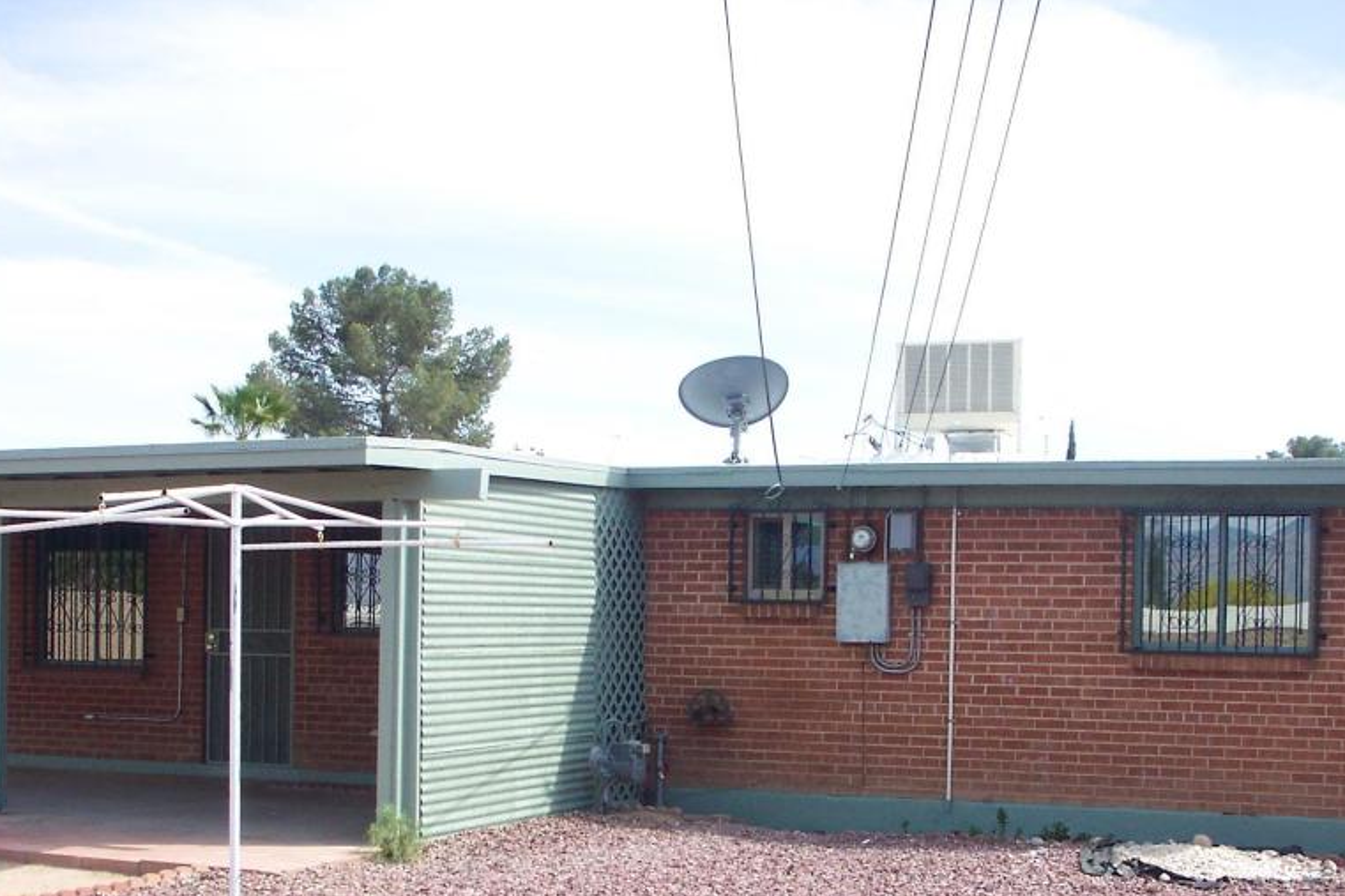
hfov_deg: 37.5
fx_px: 1980
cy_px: 675
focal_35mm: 53
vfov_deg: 25.2
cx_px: 657
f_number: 9.5
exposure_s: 1/90
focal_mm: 7.5
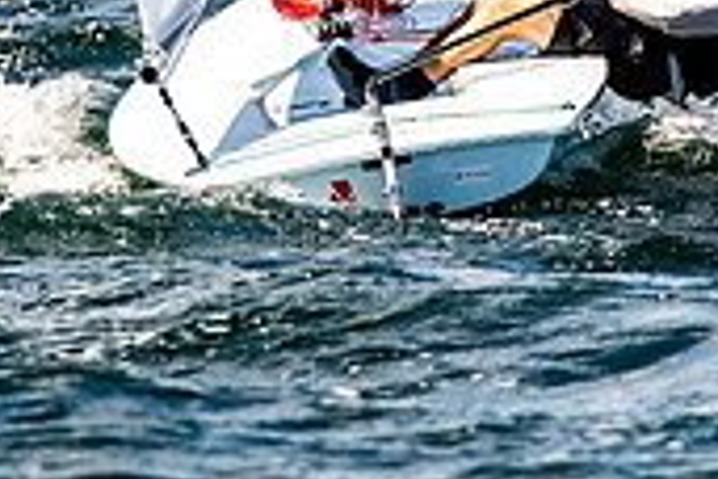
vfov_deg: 1.7
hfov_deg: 2.5
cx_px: 223
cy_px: -140
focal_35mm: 827
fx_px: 16493
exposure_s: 1/2500
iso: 320
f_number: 4
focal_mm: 200
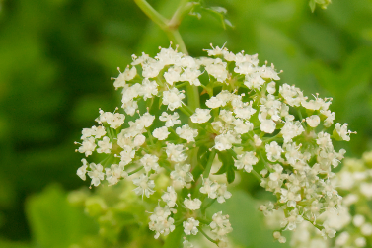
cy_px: 226
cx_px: 268
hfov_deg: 7.8
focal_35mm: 263
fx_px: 2712
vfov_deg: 5.2
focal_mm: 55
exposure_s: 1/500
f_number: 10
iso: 2500
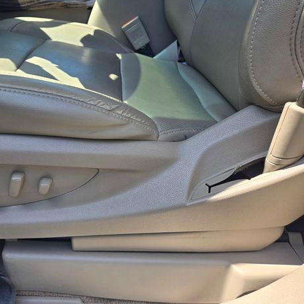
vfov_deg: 57.3
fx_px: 278
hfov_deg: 55.8
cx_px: 95
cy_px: 148
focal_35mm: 28
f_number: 1.8
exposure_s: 1/264
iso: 25
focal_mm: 5.4
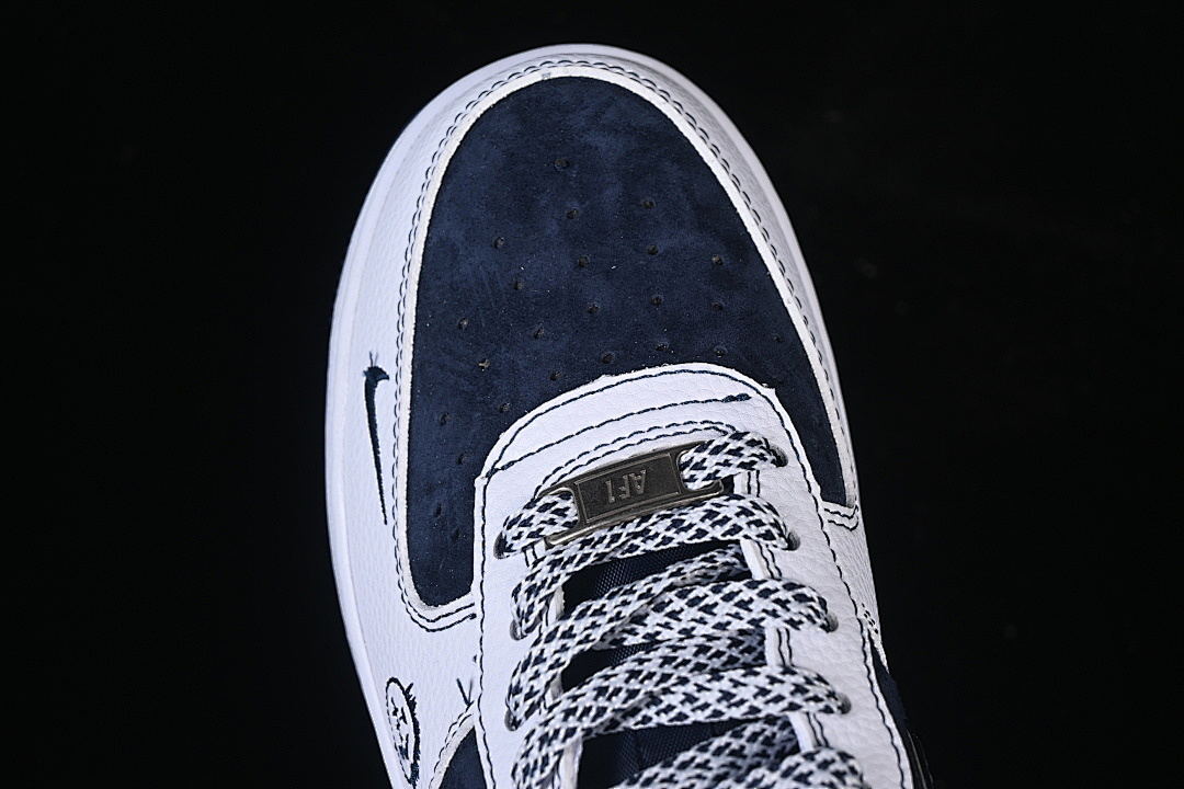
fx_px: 2466
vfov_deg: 18.2
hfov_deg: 27.0
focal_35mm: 75
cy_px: 394
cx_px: 592
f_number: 7.1
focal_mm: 50
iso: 160
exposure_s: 1/80
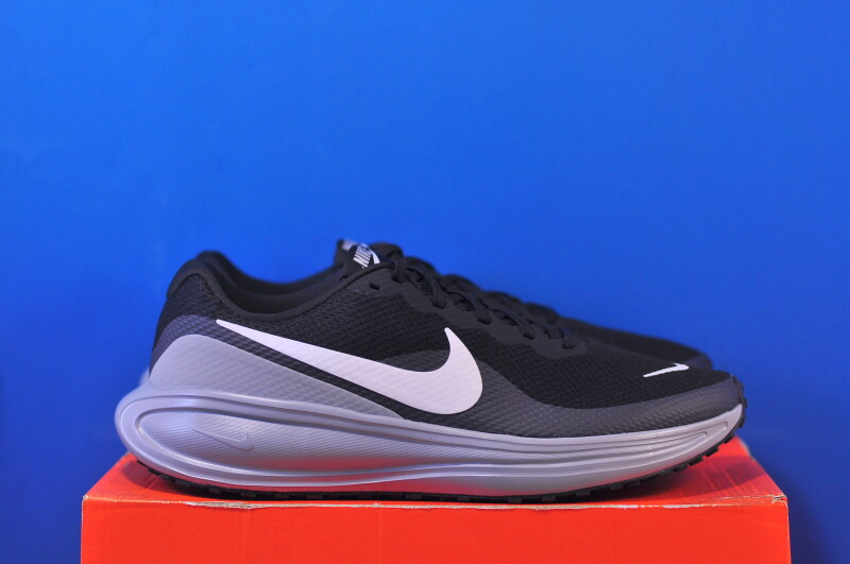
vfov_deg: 18.1
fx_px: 1768
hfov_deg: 27.0
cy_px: 282
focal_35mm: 75
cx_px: 425
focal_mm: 50
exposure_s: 1/320
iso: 250
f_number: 2.5
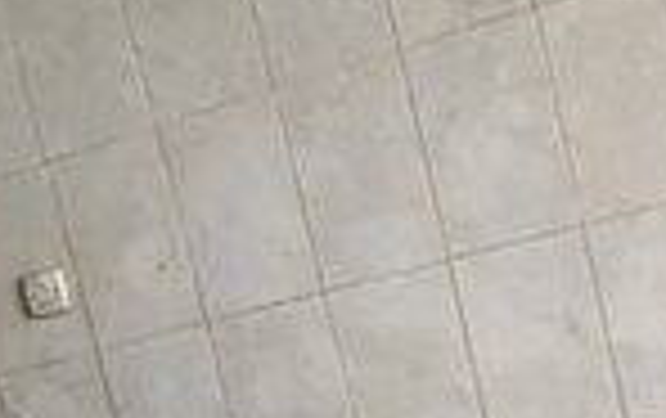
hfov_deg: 13.9
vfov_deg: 8.9
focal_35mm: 137
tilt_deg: -14.4
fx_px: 2490
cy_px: 937
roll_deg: +14.2
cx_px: -450
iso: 125
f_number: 2.2
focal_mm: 4.15
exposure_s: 1/33
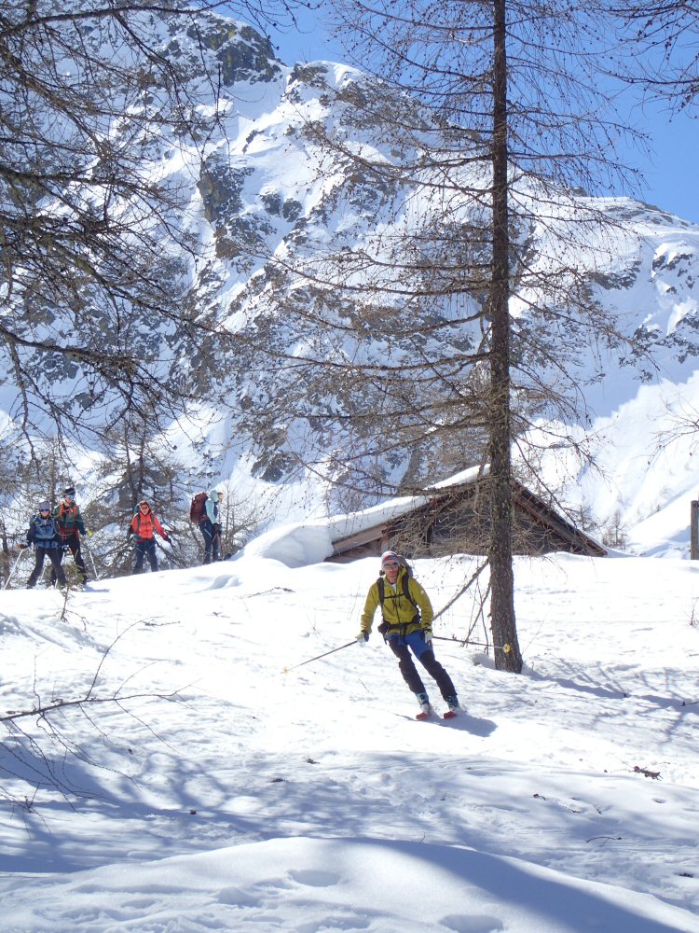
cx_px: 350
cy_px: 466
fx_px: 2692
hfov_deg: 14.8
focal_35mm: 100
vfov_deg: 19.6
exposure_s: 1/320
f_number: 6.3
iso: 100
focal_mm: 18
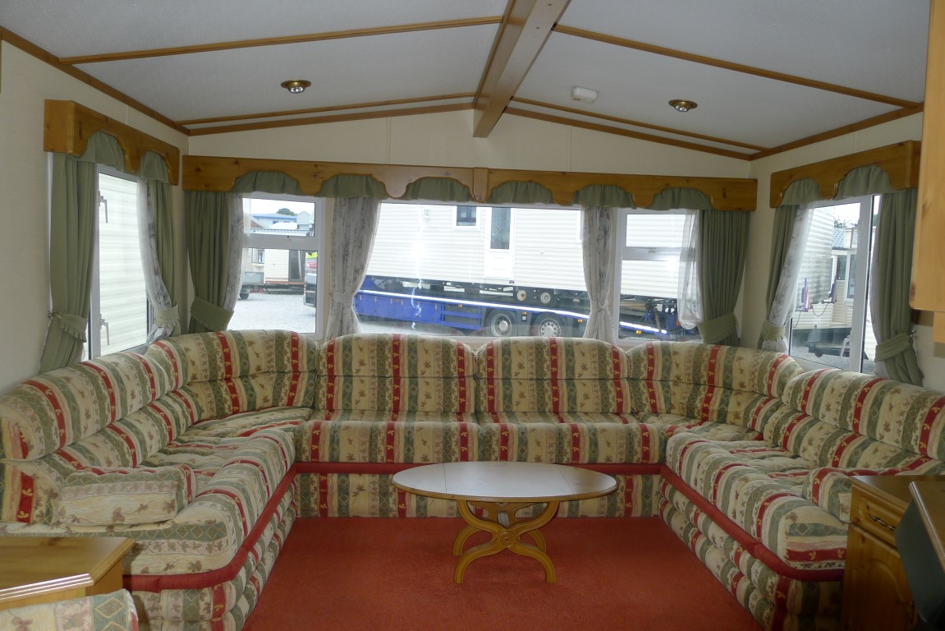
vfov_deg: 53.2
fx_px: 630
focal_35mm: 24
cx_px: 472
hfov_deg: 73.7
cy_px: 316
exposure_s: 1/60
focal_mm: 5.1
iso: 100
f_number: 2
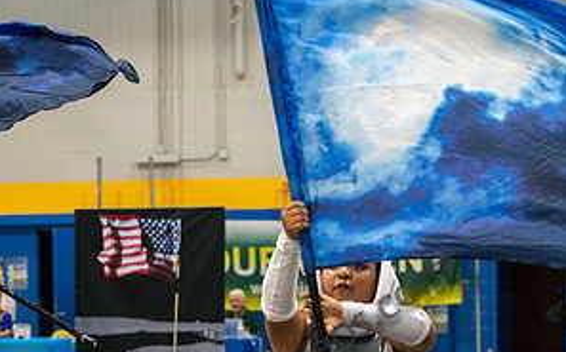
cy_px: 390
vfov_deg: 9.7
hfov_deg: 15.7
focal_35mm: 133
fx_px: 2050
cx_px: 284
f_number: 4
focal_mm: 86
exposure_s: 1/500
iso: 3600
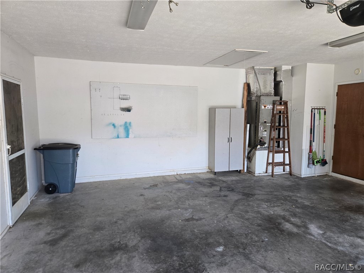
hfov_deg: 73.9
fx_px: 242
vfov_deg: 58.9
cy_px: 136
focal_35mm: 23
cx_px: 182
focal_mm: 5.4
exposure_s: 1/180
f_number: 1.8
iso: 125
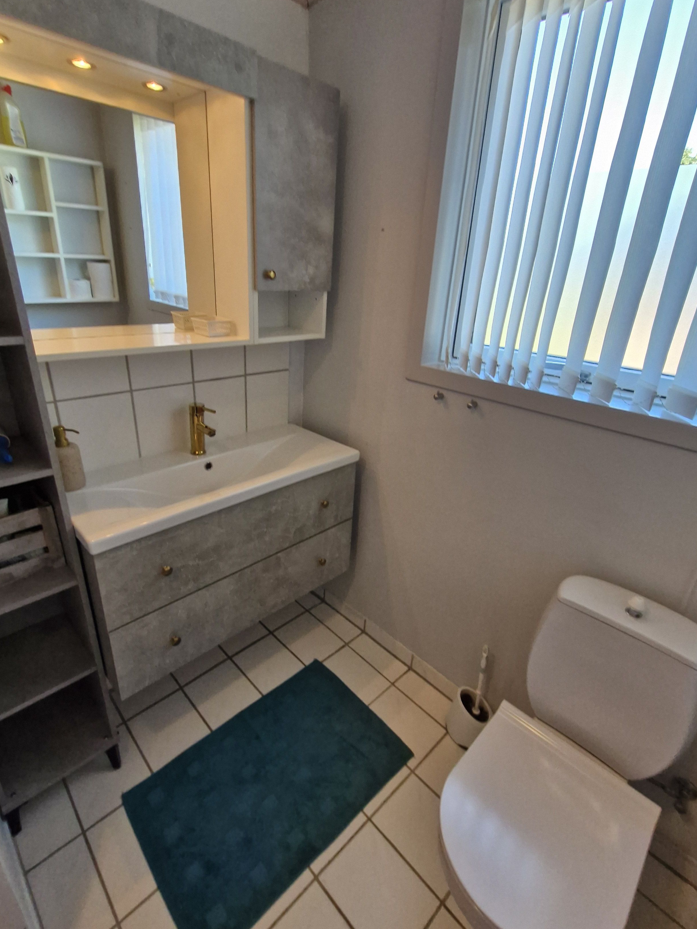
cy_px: 463
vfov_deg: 94.5
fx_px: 429
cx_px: 331
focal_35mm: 16
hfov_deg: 78.1
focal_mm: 1.74
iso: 100
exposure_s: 1/50
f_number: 2.2
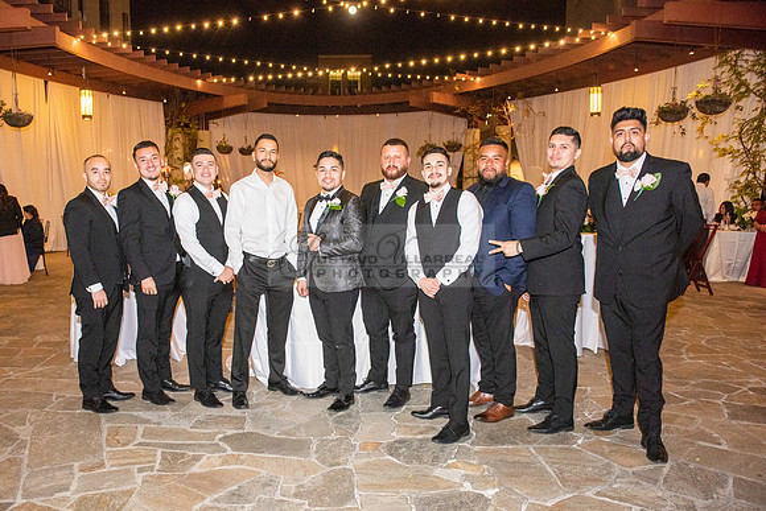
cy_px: 294
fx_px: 588
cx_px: 325
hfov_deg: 65.8
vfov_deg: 46.8
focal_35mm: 28
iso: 1600
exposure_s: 1/160
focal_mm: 24
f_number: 4
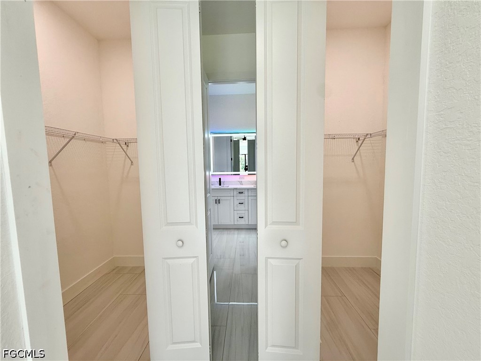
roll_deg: +0.9
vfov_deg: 85.7
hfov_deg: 102.1
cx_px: 240
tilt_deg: -4.6
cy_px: 180
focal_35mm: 14
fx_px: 195
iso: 50
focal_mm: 2.22
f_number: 2.2
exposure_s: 1/120
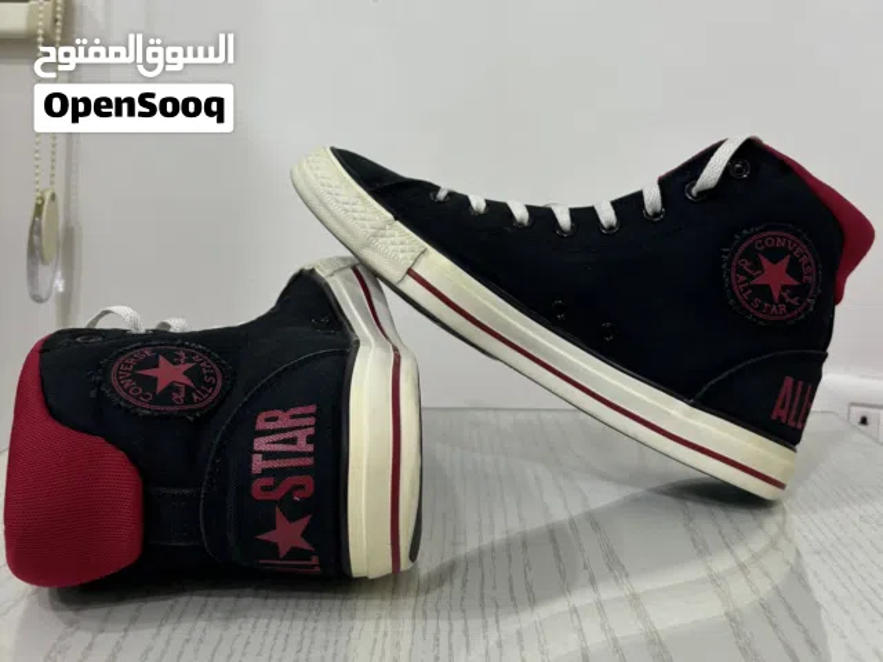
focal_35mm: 26
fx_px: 663
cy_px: 331
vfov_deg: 53.1
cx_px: 442
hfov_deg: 67.3
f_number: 1.6
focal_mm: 5.96
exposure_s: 1/50
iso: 100
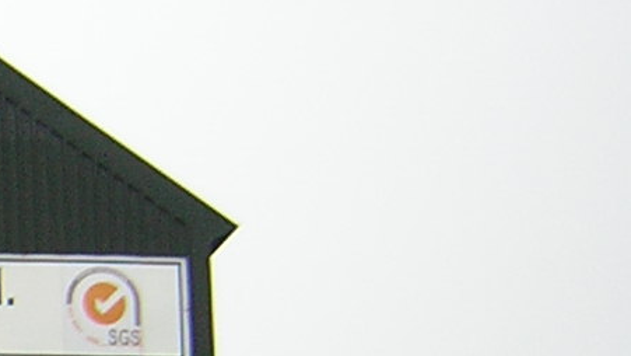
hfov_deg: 14.5
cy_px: 558
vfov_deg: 8.5
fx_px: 2326
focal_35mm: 139
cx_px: -276
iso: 71
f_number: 2.6
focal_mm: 4.7
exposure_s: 1/97.3
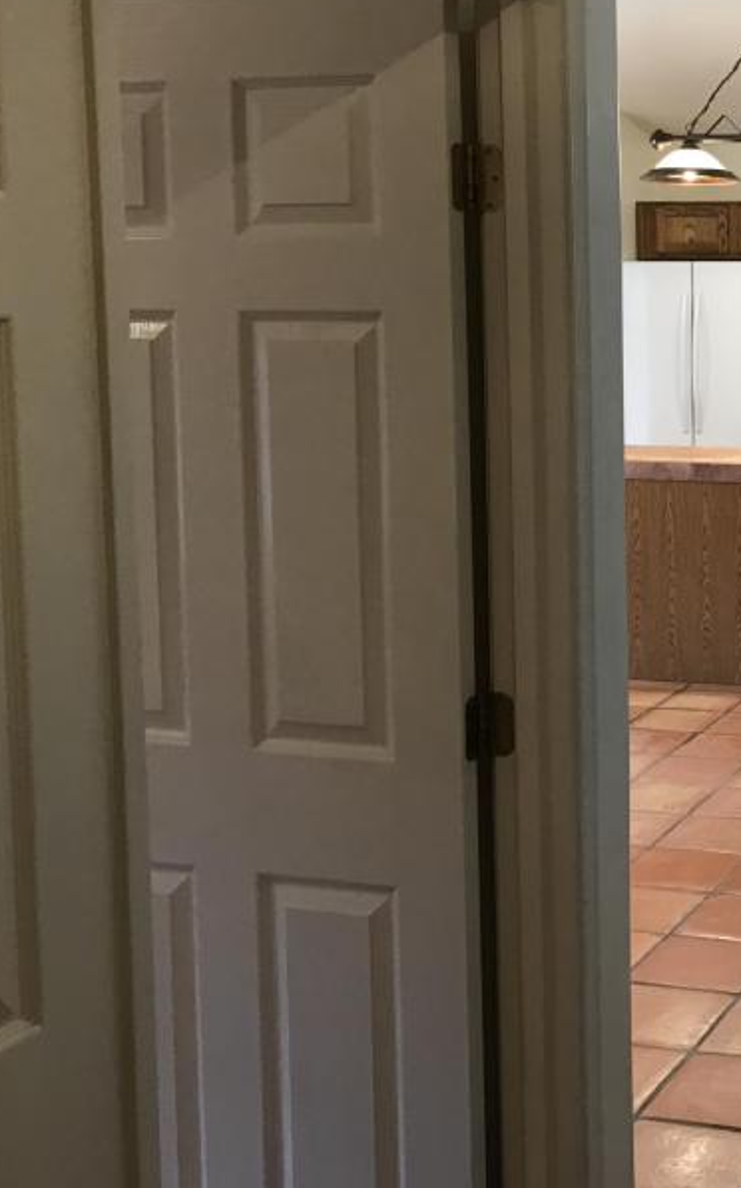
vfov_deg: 39.4
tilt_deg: -4.9
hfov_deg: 23.0
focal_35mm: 51
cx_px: 910
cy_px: 454
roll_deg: -1.2
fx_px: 1649
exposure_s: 1/15
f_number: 1.8
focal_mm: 3.99
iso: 40
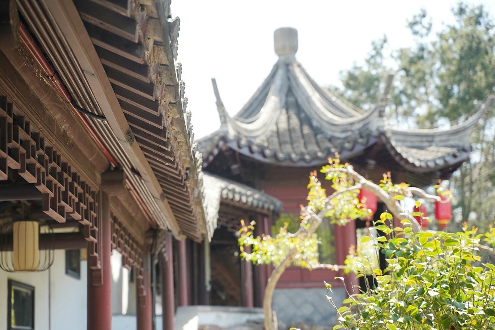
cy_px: 165
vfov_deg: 18.2
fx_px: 1031
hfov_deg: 27.0
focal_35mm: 75
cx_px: 248
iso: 100
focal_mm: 75
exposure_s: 1/100
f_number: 4
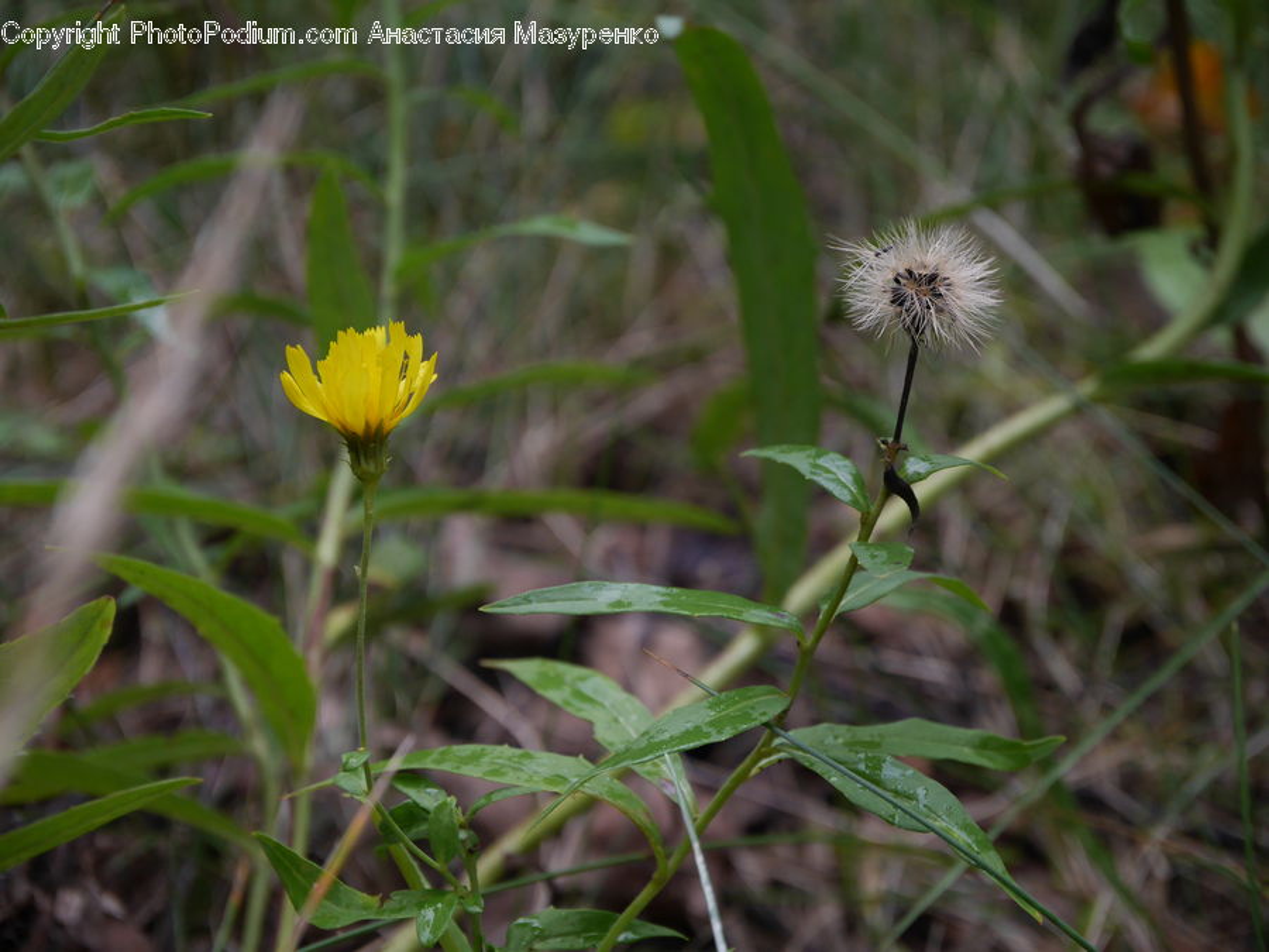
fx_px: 3079
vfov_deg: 17.6
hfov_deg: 23.3
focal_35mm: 84
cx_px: 634
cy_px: 476
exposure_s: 1/100
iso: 500
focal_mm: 42
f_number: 5.6
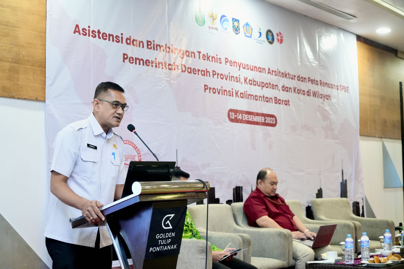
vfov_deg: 24.2
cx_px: 202
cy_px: 134
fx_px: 628
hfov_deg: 35.6
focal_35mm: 56
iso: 4000
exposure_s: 1/100
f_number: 4
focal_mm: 56
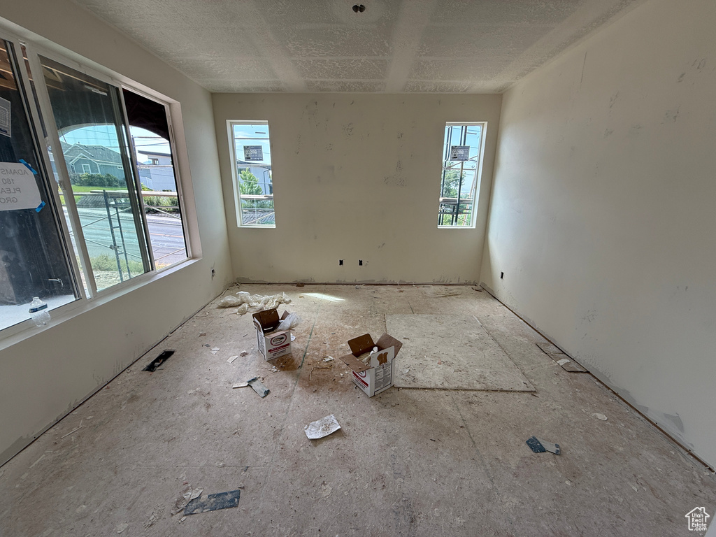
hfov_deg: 102.1
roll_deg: +0.4
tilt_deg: -14.4
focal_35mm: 14
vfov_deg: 85.7
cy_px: 268
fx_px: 290
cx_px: 358
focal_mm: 2.22
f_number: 2.2
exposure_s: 1/197
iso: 64
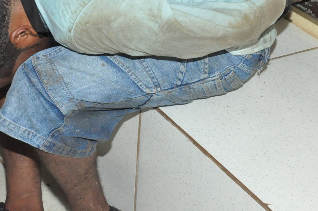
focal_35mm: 103
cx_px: 116
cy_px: 47
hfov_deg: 19.8
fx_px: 909
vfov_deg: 13.2
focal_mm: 40
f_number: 13
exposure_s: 1/200
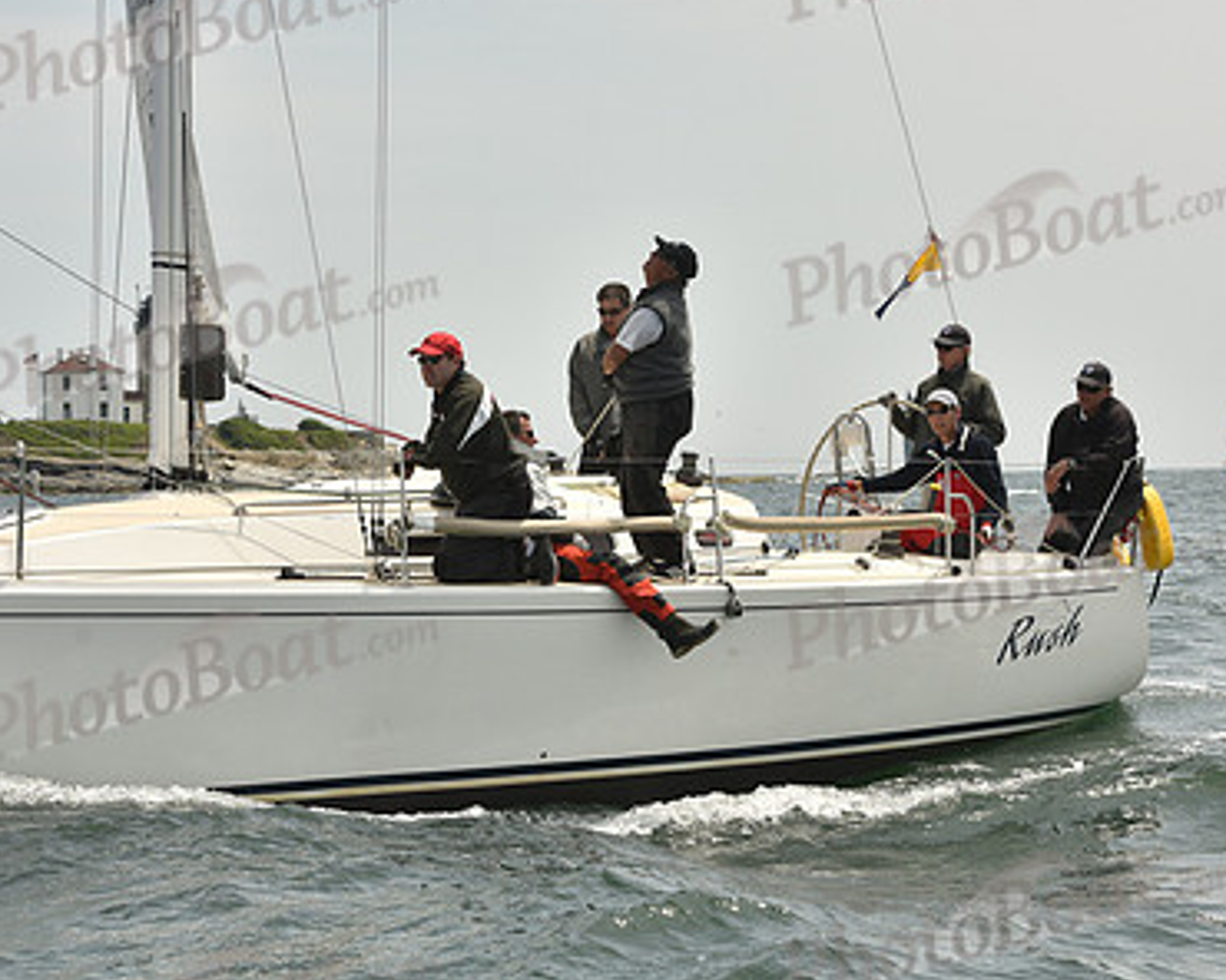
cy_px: 459
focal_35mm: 103
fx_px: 3737
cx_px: 613
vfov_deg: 14.9
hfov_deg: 18.6
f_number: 9
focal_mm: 70
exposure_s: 1/1600
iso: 400
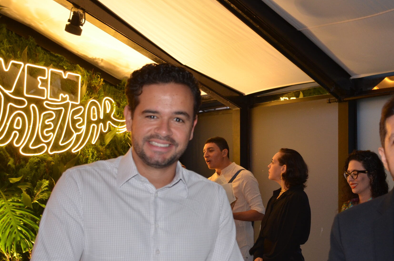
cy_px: 197
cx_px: 263
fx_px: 557
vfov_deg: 26.0
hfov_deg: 38.5
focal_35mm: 51
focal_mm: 22
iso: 800
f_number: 3.5
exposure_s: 1/60
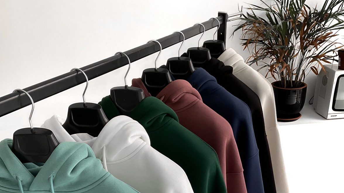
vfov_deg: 25.6
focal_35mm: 43
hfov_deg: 47.4
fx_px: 392
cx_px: 171
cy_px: 215
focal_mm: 3
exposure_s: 1/75
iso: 64
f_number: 1.8
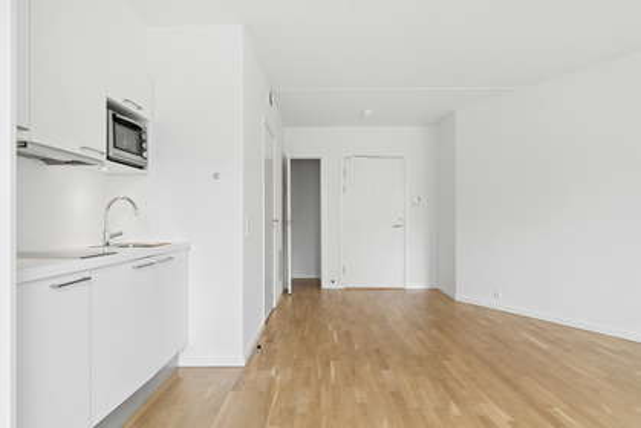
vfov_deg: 59.6
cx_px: 320
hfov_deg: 81.2
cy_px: 214
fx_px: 374
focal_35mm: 21
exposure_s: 1/50
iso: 200
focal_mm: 14
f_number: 8
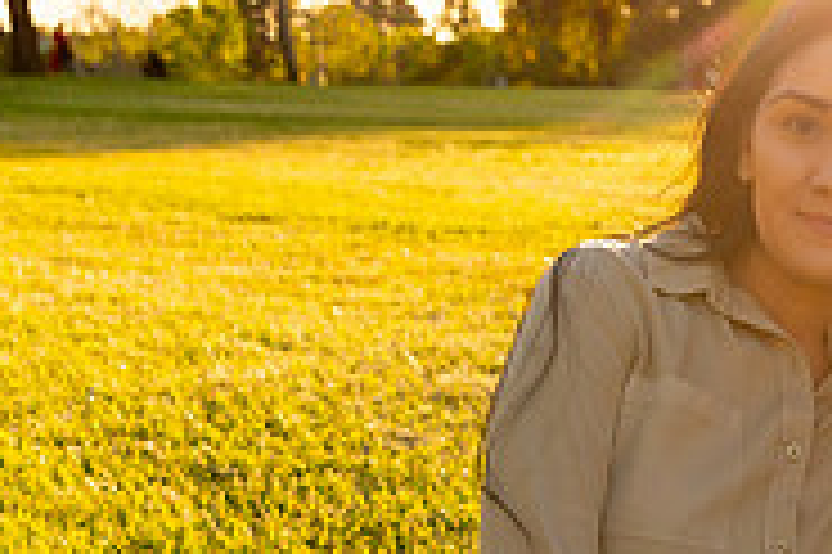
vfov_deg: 11.9
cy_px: 651
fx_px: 2609
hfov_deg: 17.2
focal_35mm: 113
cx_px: 1021
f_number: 5.6
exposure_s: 1/320
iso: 64
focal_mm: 36
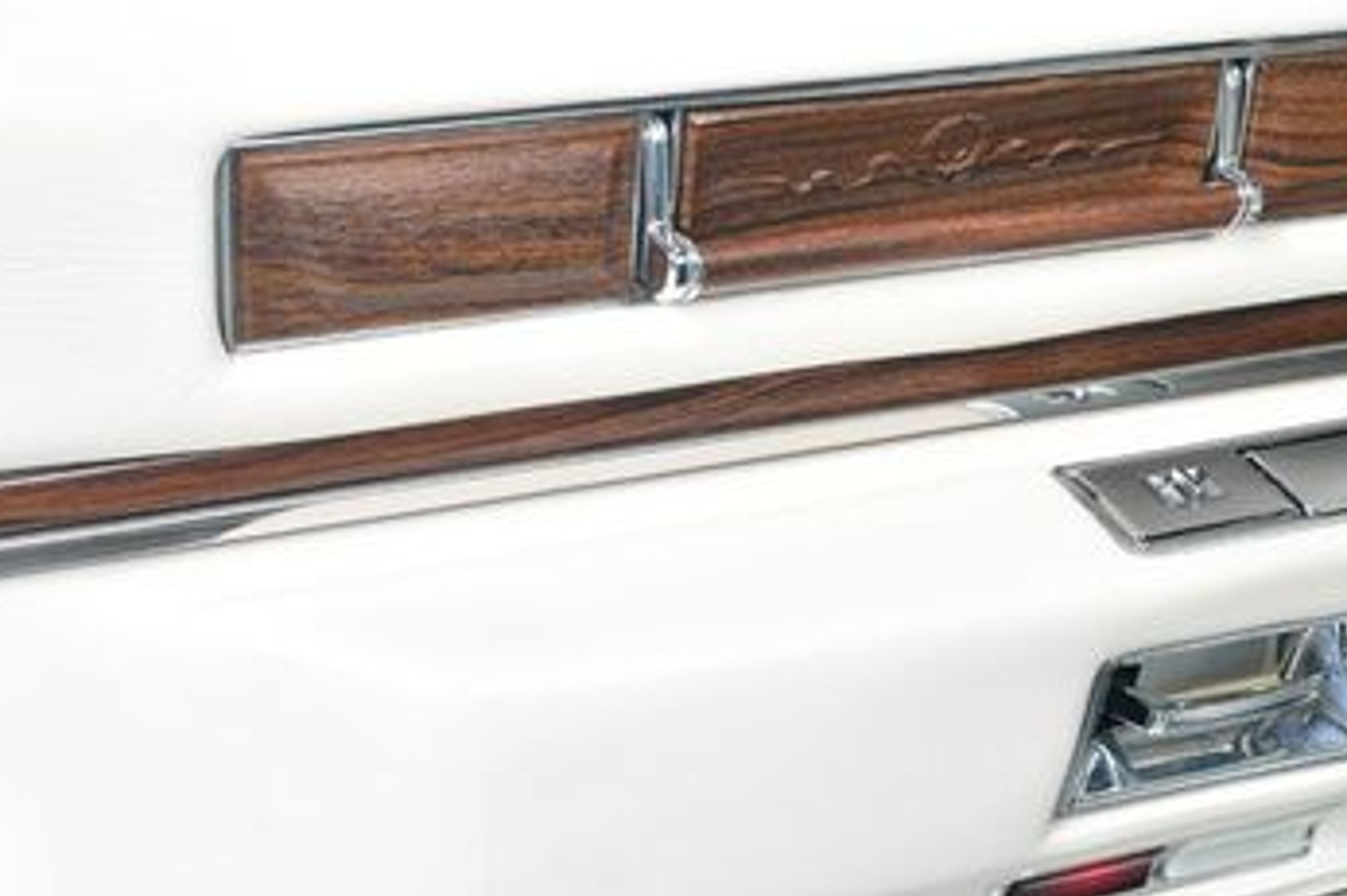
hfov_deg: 28.0
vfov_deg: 18.9
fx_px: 2693
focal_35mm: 72
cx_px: 780
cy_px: 543
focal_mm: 26
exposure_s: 1/160
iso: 100
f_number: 5.6
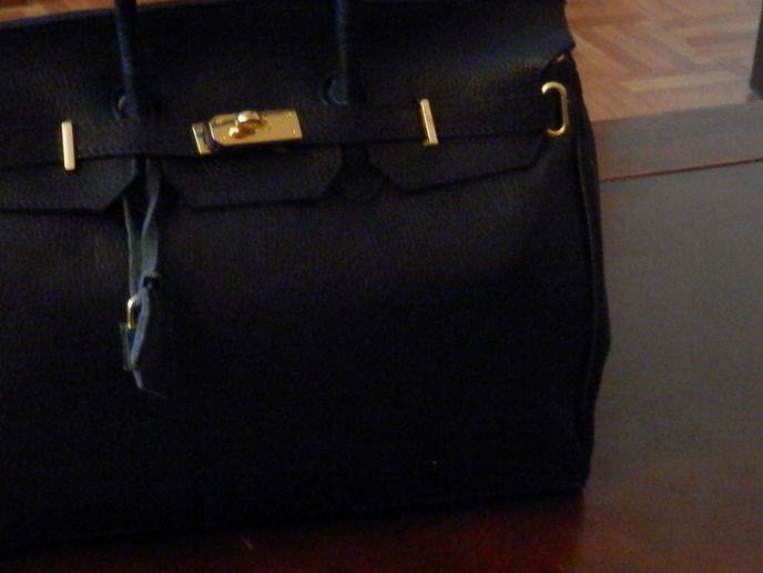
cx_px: 253
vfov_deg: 15.4
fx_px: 2116
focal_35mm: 96
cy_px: 245
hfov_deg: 20.4
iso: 800
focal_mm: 11.9
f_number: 4.4
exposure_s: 1/4
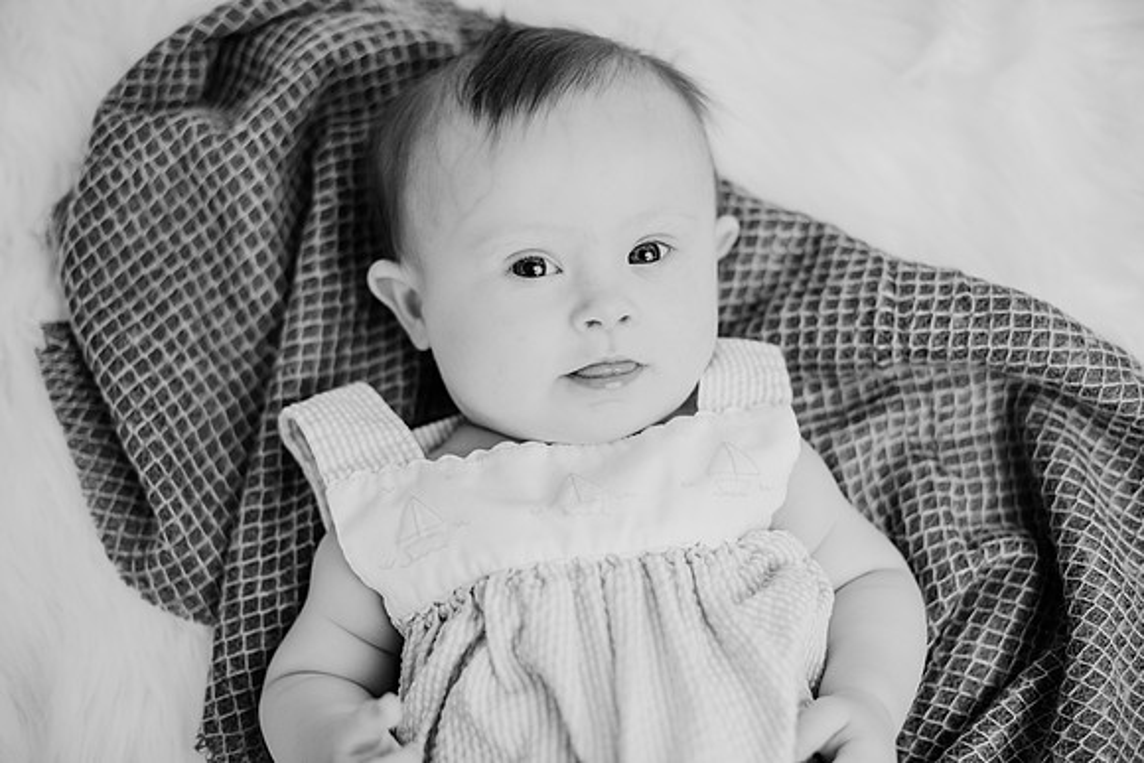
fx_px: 1589
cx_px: 572
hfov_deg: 39.6
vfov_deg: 27.0
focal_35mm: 50
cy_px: 382
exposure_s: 1/160
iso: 125
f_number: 2.2
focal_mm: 50
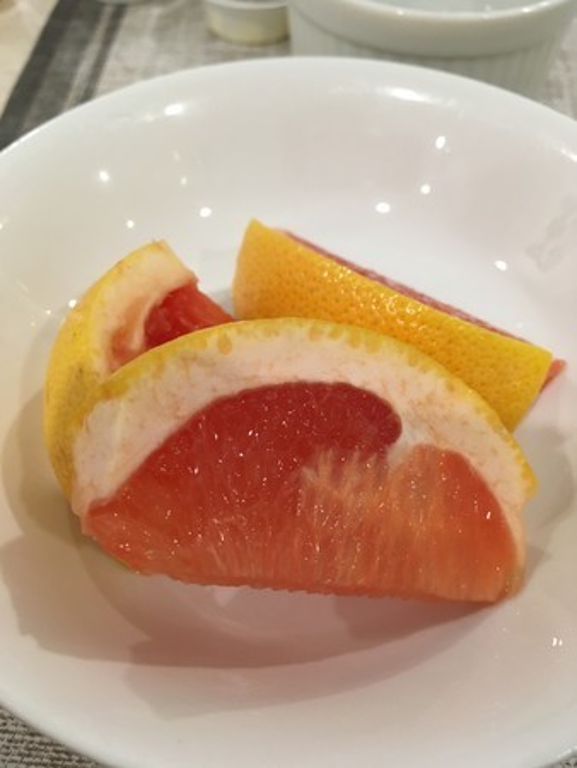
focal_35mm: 29
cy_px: 384
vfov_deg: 61.6
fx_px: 644
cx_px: 288
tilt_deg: -54.0
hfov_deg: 48.3
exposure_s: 1/30
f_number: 2.2
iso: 100
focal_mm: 4.15
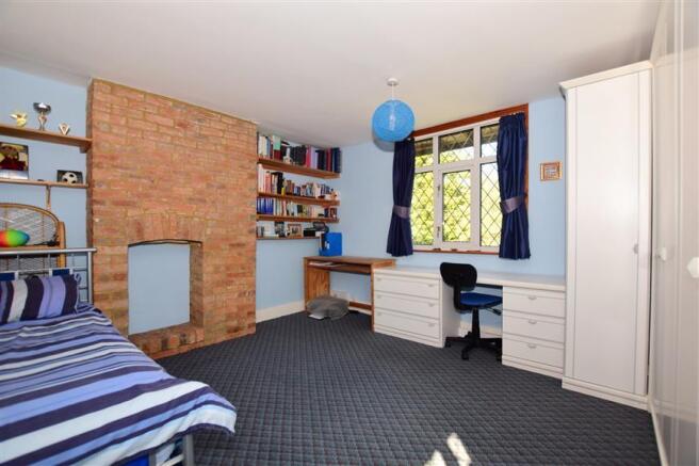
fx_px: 291
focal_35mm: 15
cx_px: 350
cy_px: 233
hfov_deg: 100.4
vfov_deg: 77.3
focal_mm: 10
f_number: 5.6
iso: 200
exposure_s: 1/125
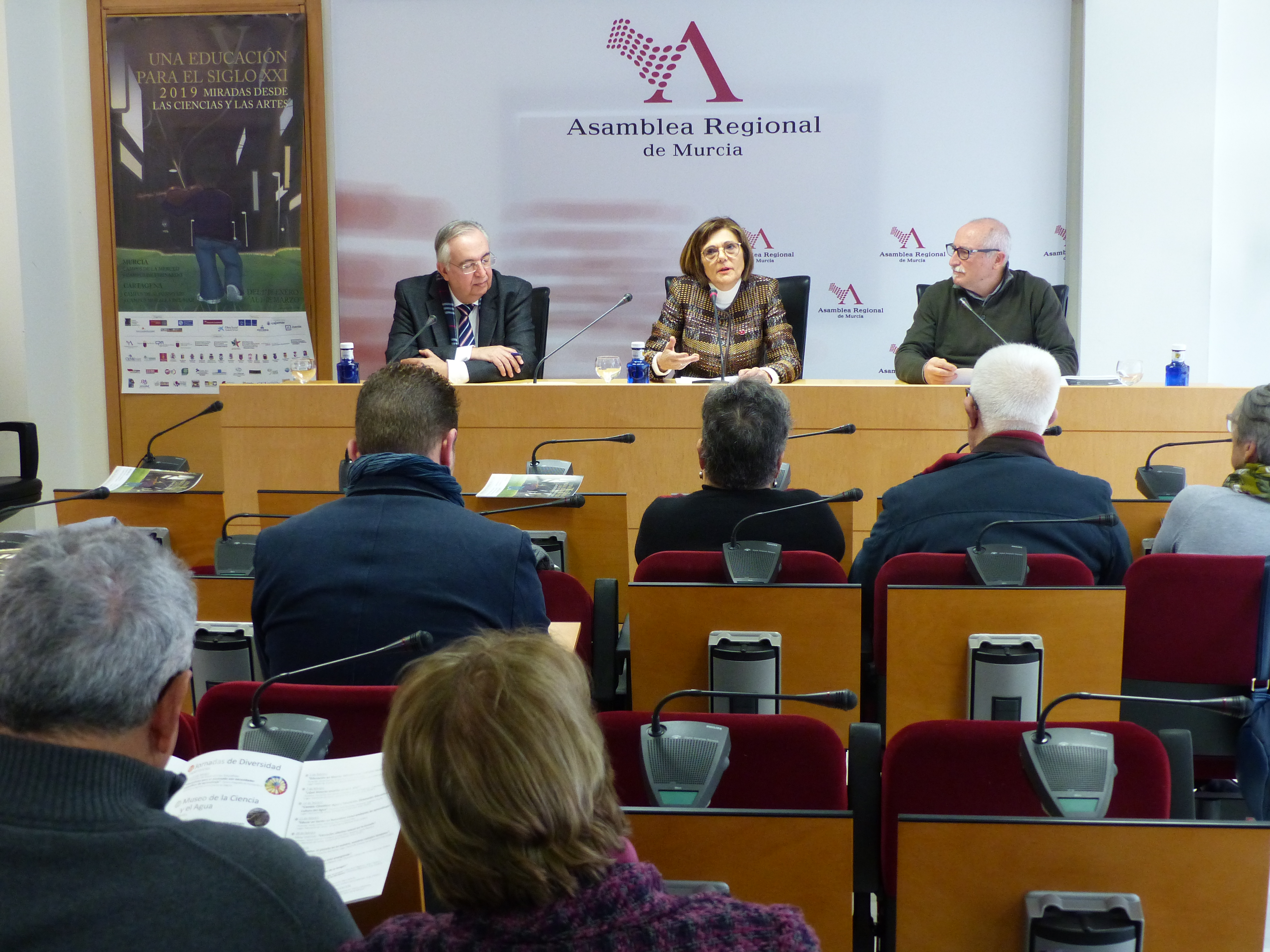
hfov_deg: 38.2
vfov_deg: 29.1
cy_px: 476
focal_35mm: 50
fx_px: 1834
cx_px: 635
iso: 400
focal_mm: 9.1
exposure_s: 1/60
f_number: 2.8
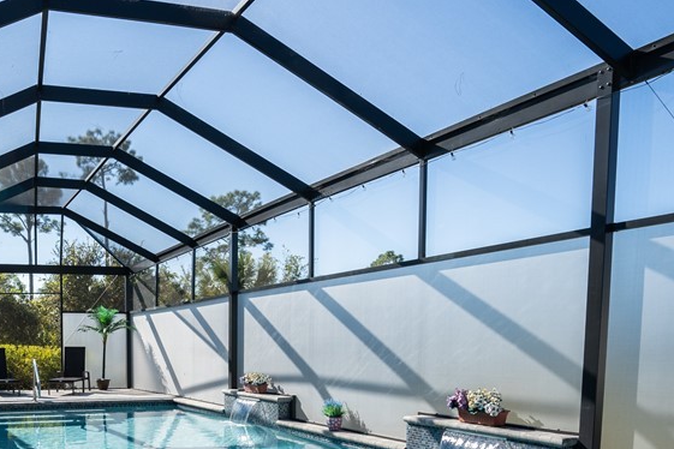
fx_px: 580
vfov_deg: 39.6
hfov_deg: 58.6
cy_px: 395
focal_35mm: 31
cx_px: 213
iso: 100
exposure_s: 1/100
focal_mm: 16
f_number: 8
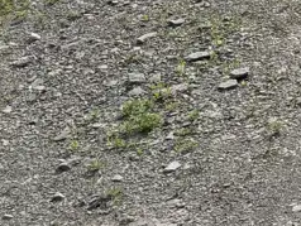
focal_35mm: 145
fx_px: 1262
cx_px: 866
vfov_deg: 9.5
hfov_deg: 10.3
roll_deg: -0.7
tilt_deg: -12.8
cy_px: -253
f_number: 1.78
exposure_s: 1/6711
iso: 100
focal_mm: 6.76
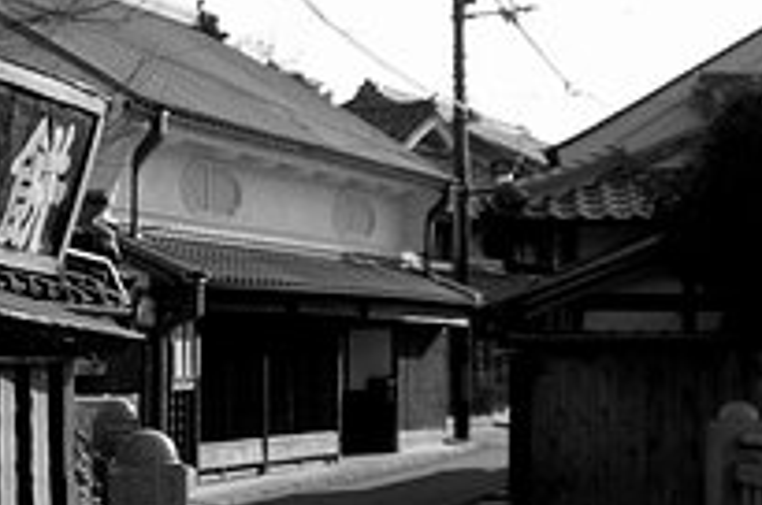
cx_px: -63
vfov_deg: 15.1
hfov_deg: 21.6
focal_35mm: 90
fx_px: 1902
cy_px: 321
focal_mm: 24
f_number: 4.5
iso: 200
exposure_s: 1/1000
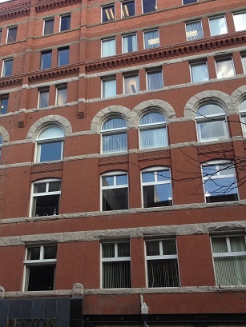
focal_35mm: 47
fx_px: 445
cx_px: 79
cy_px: 164
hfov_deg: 30.6
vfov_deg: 40.4
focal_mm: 4.28
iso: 50
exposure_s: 1/269
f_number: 2.4
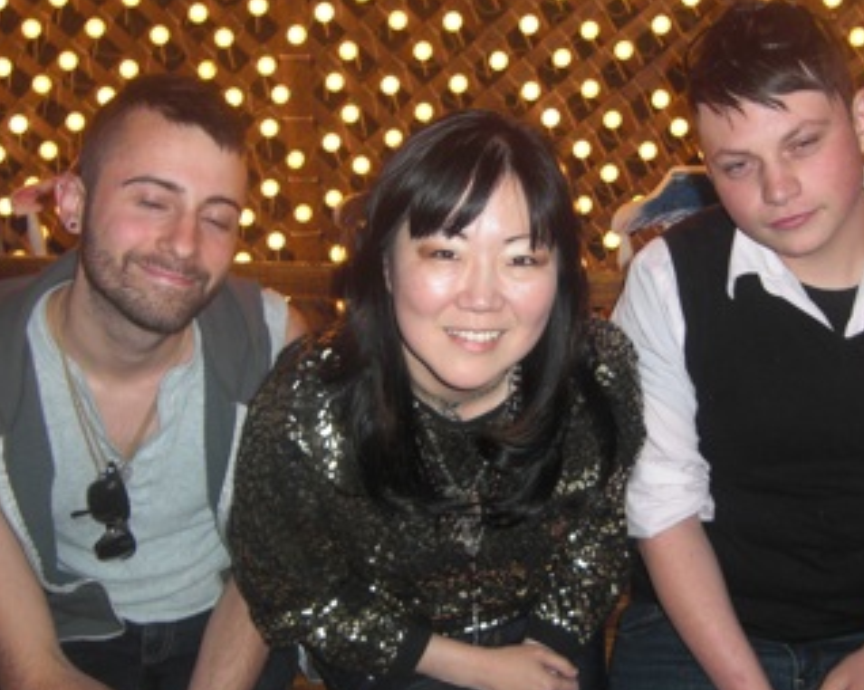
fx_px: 1099
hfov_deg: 42.7
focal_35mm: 43
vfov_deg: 34.9
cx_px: 524
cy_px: 368
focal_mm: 4.9
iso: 100
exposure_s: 1/60
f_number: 2.6
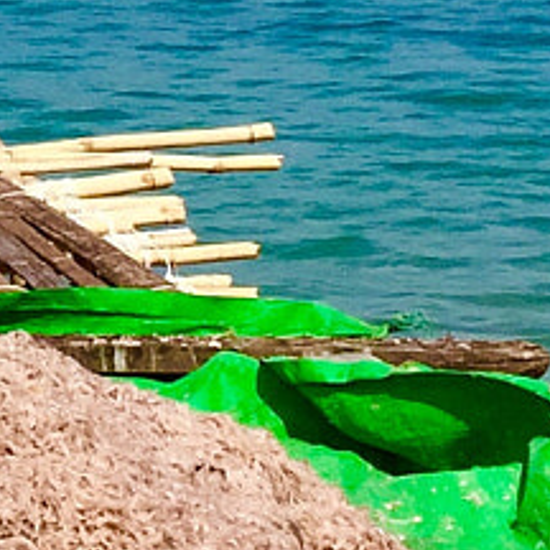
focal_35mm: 190
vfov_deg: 9.1
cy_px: -99
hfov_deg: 8.4
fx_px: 3415
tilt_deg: +0.6
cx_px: -822
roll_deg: -1.0
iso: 32
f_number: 2.2
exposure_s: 1/2198
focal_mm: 4.15
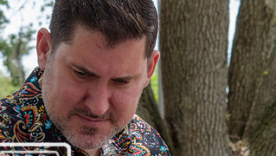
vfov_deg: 8.8
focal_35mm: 137
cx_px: 211
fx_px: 1003
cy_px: 149
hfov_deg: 15.6
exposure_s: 1/250
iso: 220
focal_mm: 48
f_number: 8
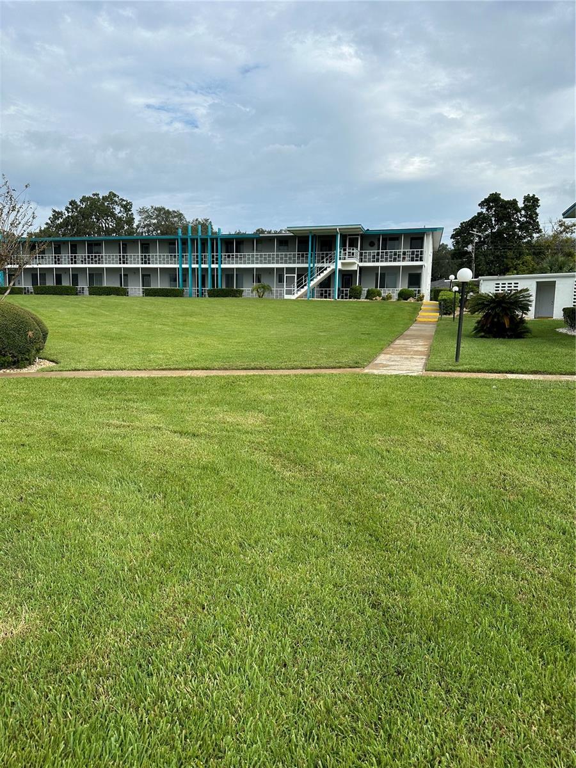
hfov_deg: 56.8
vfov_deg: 71.6
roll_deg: -1.0
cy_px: 384
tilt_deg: -7.2
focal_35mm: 24
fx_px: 532
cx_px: 288
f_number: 1.78
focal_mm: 6.86
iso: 80
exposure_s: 1/4016
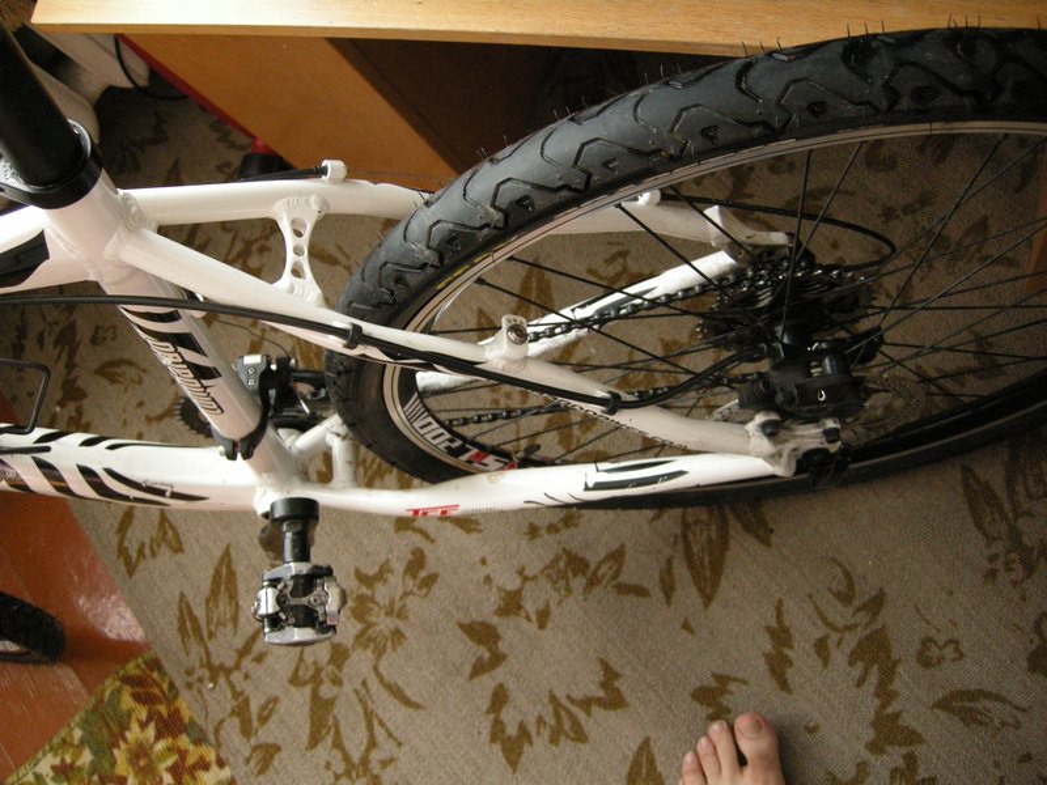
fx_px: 1089
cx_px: 524
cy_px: 392
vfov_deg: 39.7
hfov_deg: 51.4
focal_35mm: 36
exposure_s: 1/52
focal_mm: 7.5
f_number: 2.7
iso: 400
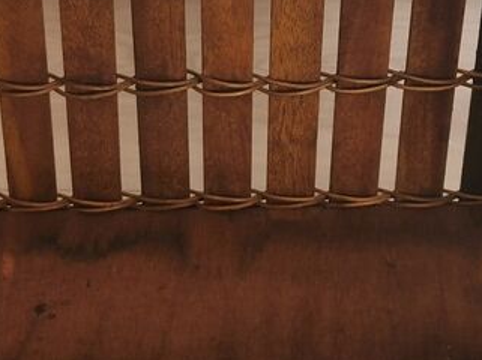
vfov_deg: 14.9
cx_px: 207
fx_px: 1377
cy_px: 164
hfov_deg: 19.8
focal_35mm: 99
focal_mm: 5.58
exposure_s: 1/100
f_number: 1.8
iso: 100
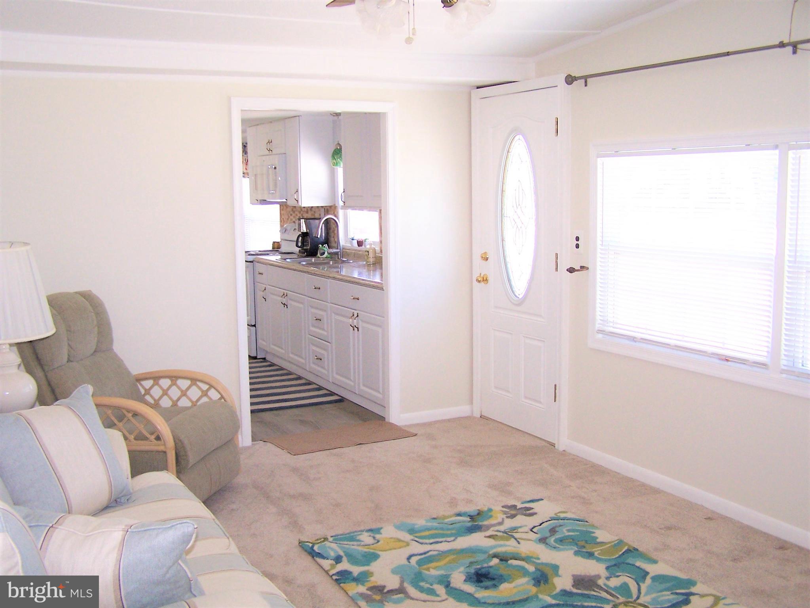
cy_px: 304
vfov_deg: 37.7
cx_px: 405
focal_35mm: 38
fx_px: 889
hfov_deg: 49.0
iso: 140
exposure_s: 1/90
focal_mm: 6.3
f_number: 2.8
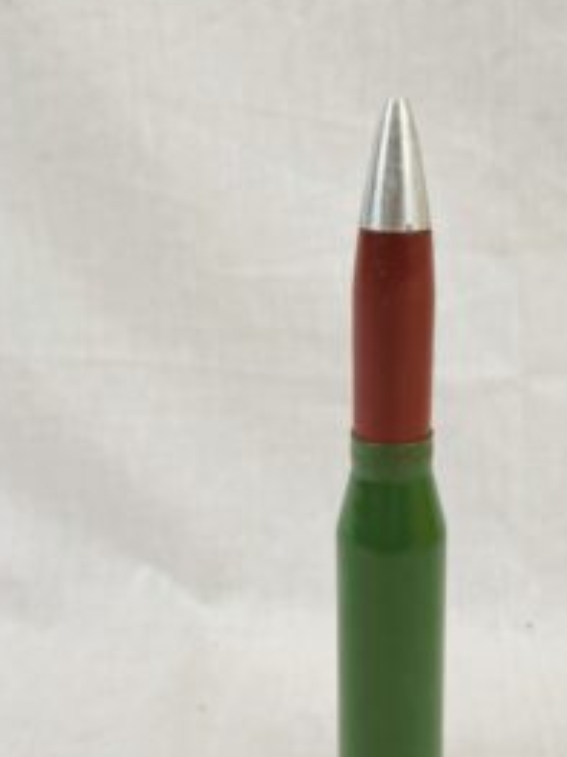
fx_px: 765
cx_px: 397
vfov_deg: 52.4
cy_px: 443
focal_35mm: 35
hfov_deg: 40.0
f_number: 1.8
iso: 112
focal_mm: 5.56
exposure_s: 1/100
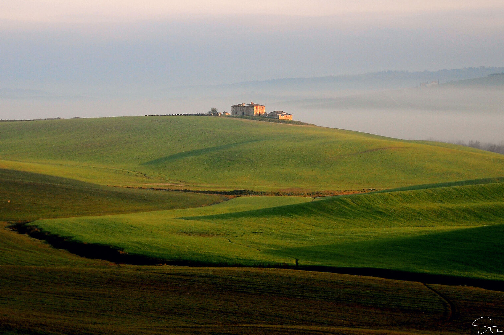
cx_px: 247
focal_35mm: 123
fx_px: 1720
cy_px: 91
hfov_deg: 16.7
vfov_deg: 11.1
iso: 200
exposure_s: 1/500
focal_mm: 52
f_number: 4.8
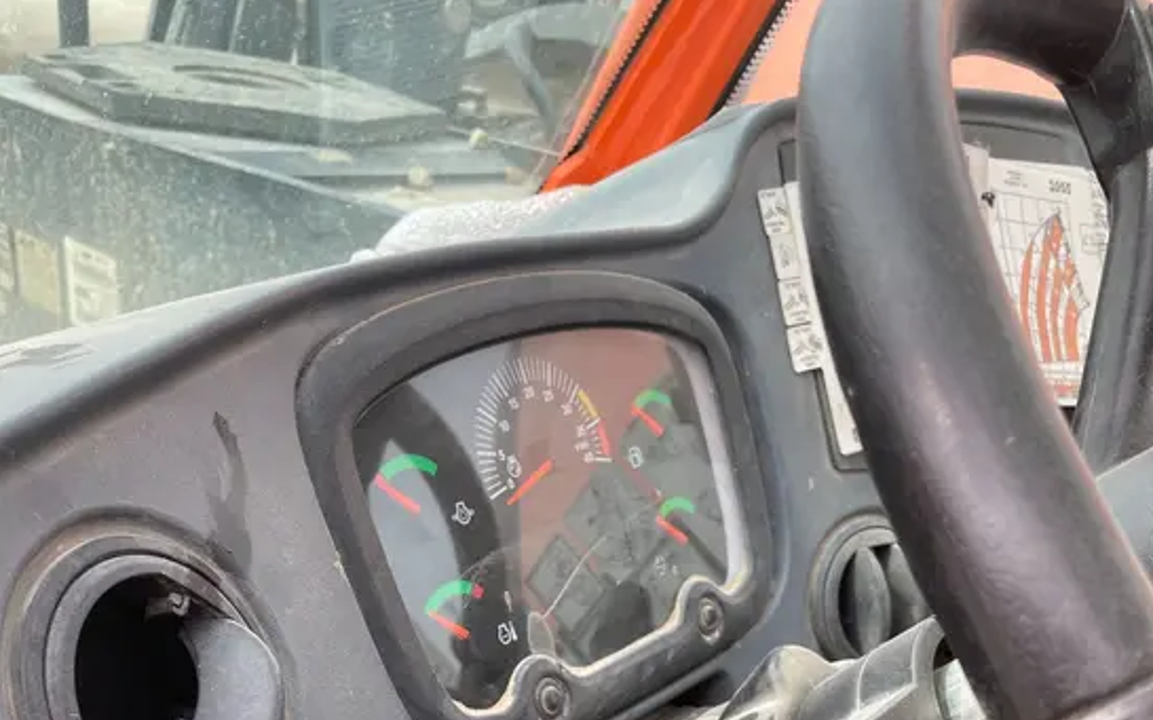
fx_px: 1162
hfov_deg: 52.8
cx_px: 579
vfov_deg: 31.3
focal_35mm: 37
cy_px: 755
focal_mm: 4.2
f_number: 1.6
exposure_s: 1/496
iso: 32
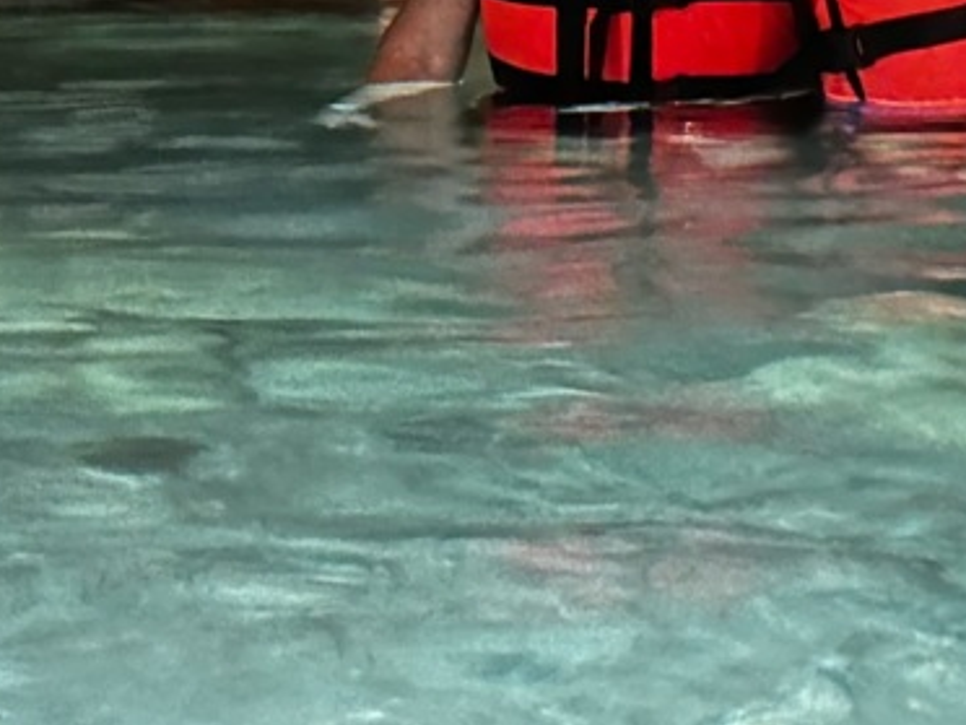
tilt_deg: -1.4
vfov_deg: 11.0
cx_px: 854
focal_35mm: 132
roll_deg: +0.5
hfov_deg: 14.8
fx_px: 3684
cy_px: -129
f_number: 1.78
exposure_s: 1/15
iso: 1250
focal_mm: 6.86
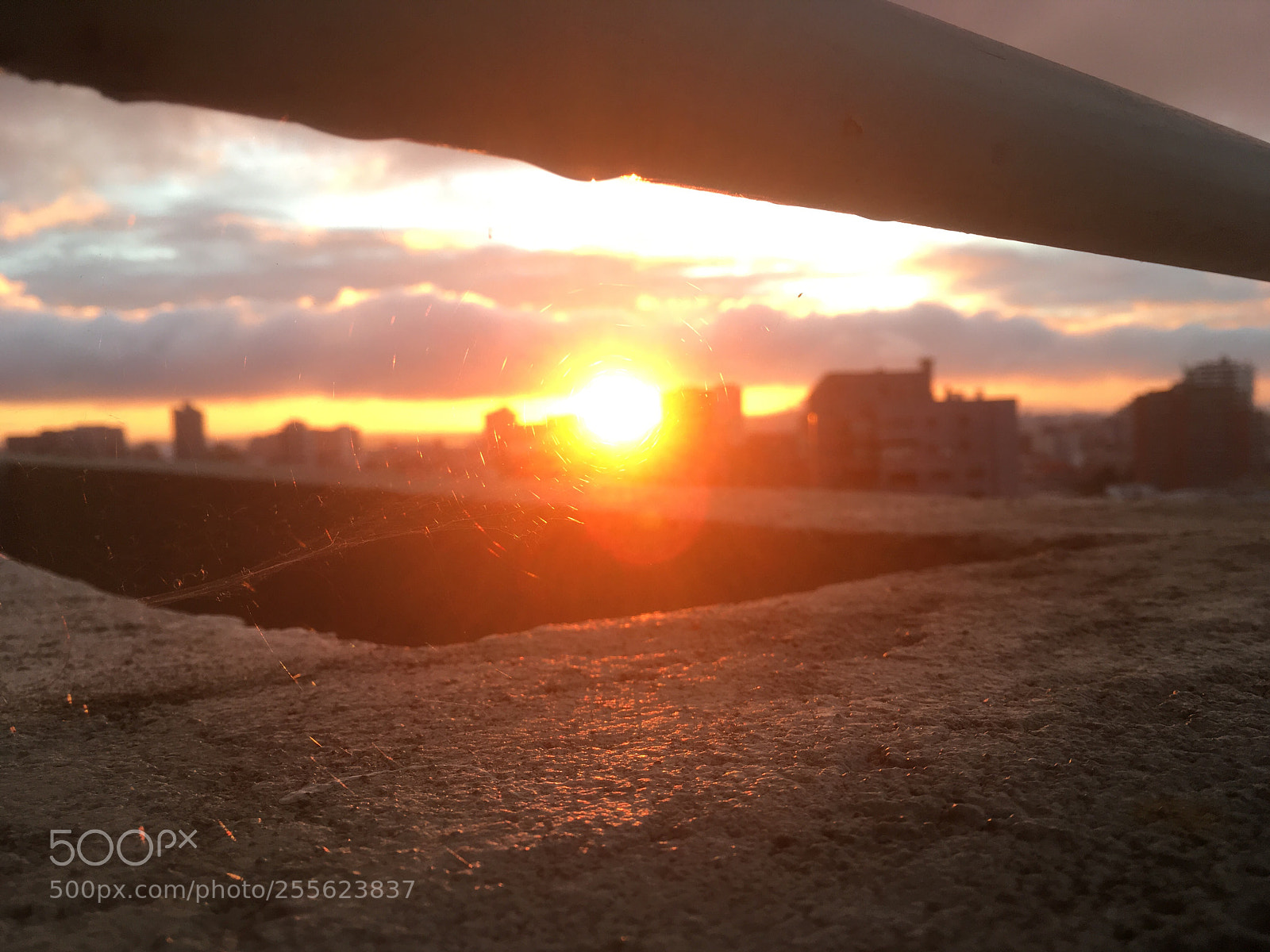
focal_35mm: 29
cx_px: 635
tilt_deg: -3.8
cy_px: 476
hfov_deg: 61.7
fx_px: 1064
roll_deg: +1.5
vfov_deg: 48.2
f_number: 2.2
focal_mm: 4.15
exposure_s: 1/100
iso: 32
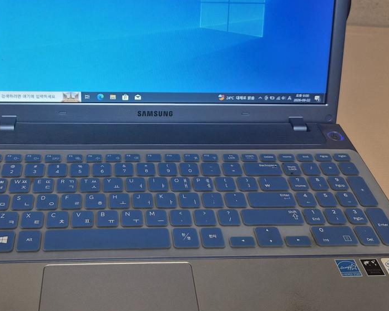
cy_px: 141
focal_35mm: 41
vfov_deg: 36.5
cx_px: 135
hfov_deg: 44.2
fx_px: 472
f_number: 1.8
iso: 125
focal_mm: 5.4
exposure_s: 1/120
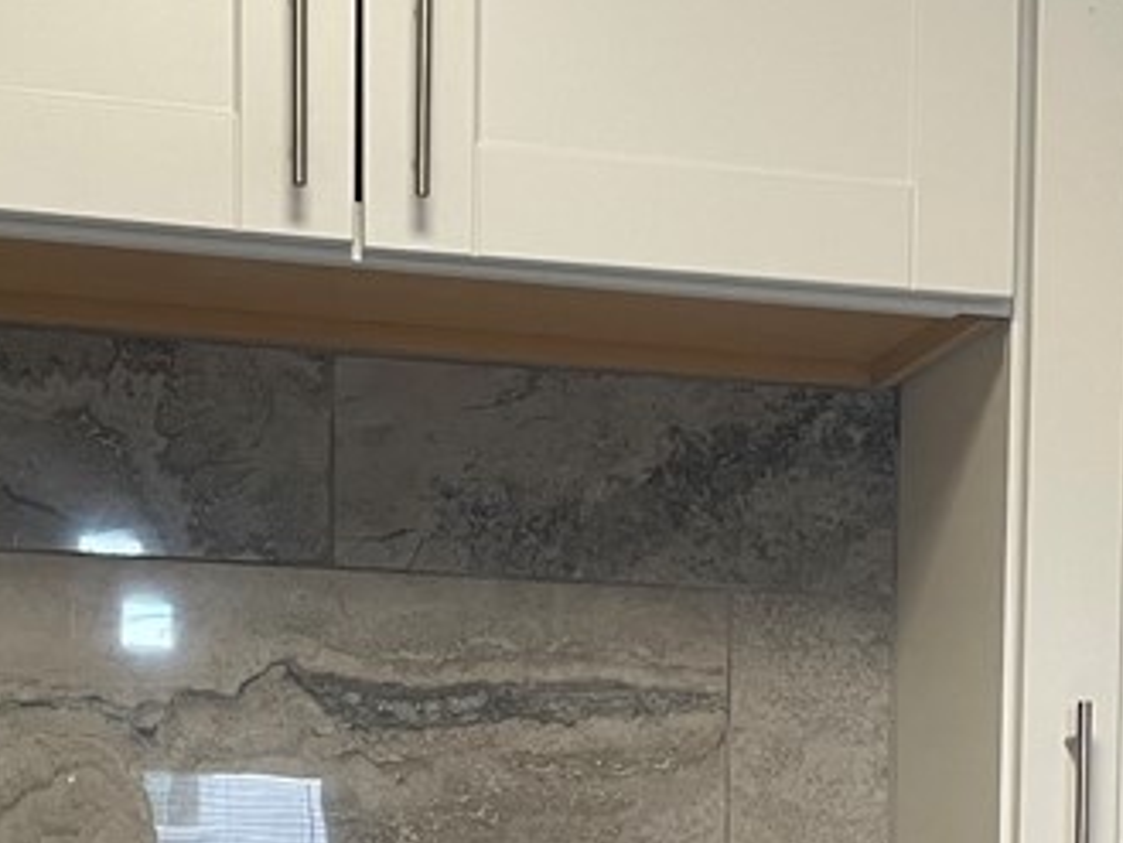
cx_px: 843
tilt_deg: -2.1
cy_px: 1020
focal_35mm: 81
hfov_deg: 23.9
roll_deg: -1.0
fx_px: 2629
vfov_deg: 17.4
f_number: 1.6
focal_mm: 4.2
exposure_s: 1/60
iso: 200
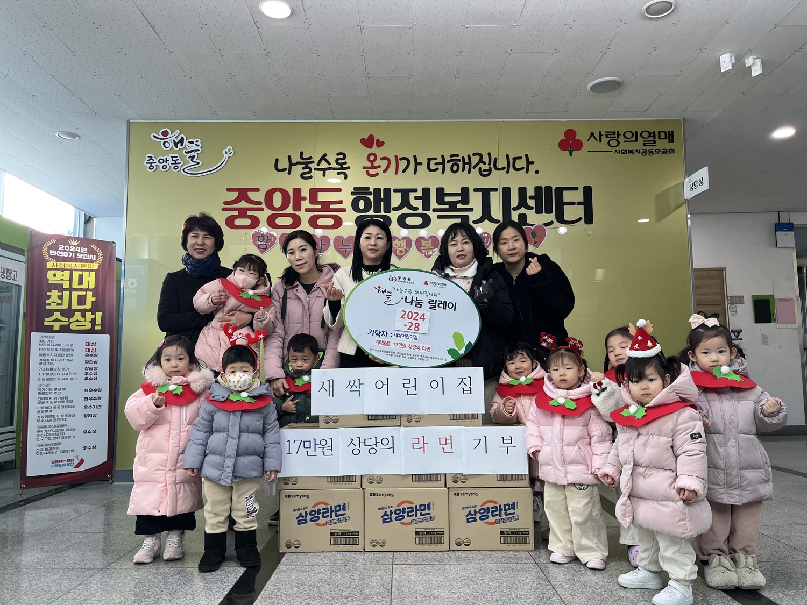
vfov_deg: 53.1
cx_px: 404
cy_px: 302
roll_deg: +0.2
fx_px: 606
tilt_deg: +5.9
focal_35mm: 26
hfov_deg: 67.3
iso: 64
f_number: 1.6
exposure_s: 1/120
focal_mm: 5.1
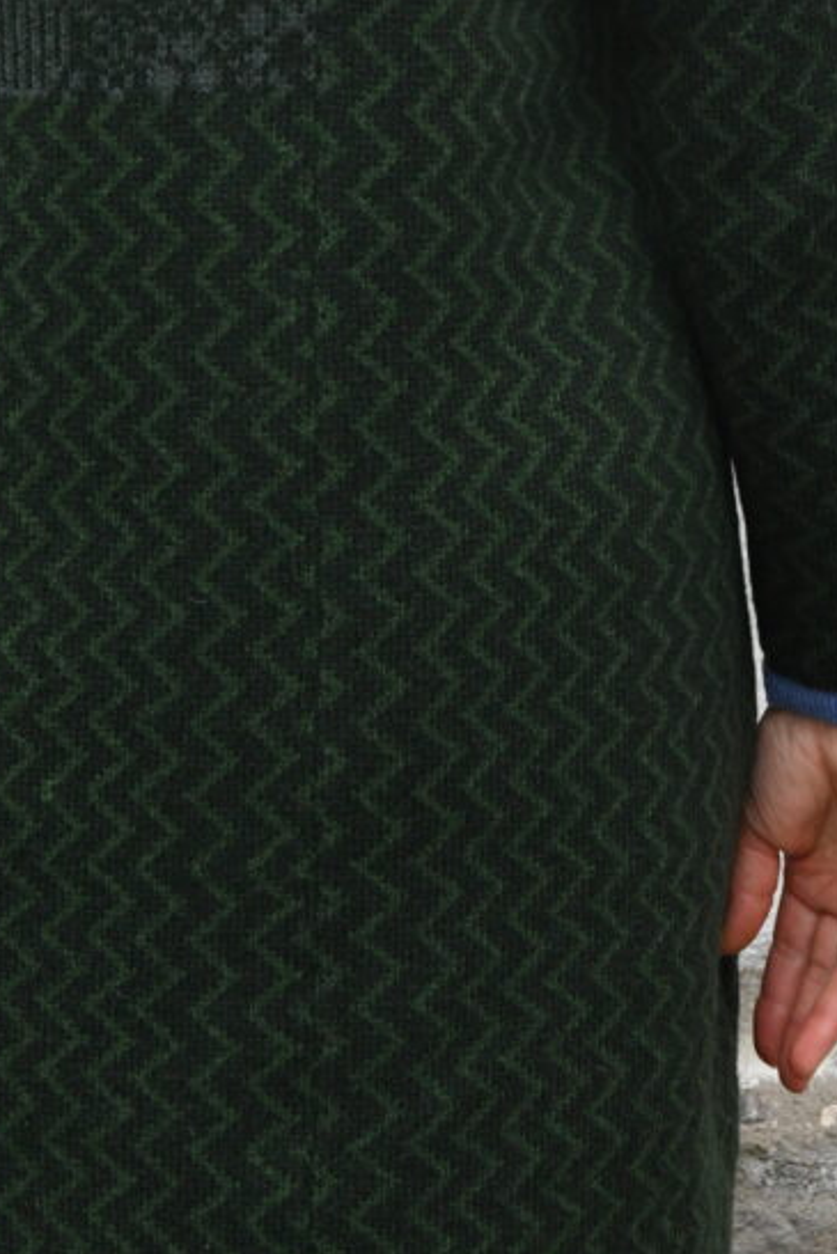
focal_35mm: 192
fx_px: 6691
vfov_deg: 10.6
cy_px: -9
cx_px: 236
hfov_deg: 7.2
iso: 1600
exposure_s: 1/500
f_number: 11
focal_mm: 70
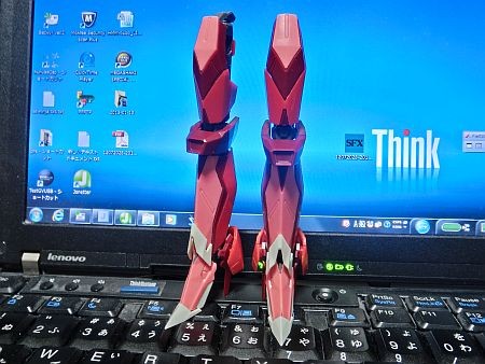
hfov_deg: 63.4
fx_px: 393
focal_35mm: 28
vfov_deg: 49.8
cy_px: 182
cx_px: 242
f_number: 3
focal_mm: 5
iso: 320
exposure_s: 1/40
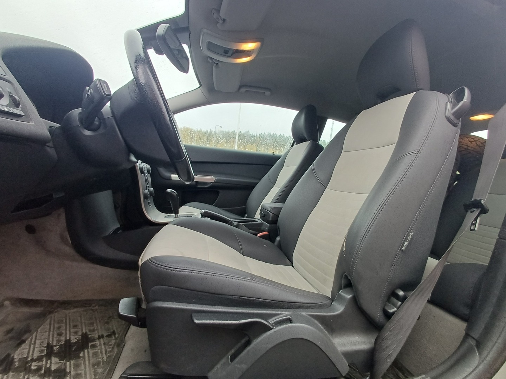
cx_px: 253
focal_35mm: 16
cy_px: 190
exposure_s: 1/50
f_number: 2.2
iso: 64
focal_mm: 1.64
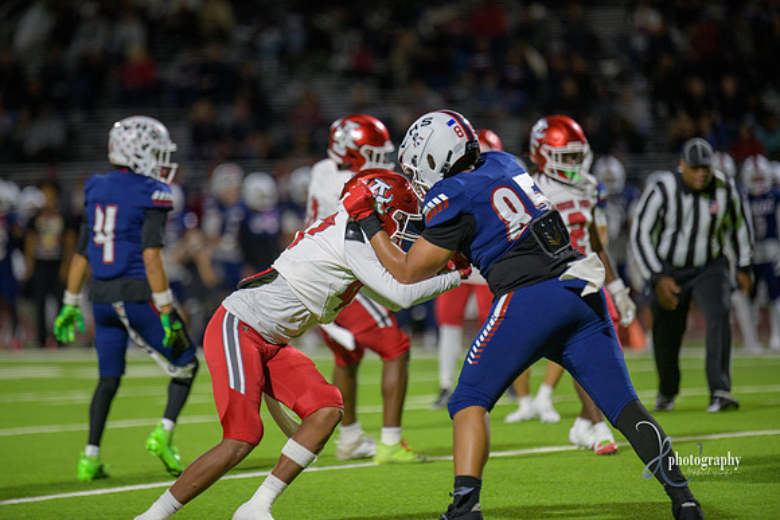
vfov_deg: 4.6
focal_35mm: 300
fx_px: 6501
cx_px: 390
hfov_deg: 6.9
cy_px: 260
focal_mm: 300
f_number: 2.8
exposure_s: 1/250
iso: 1250
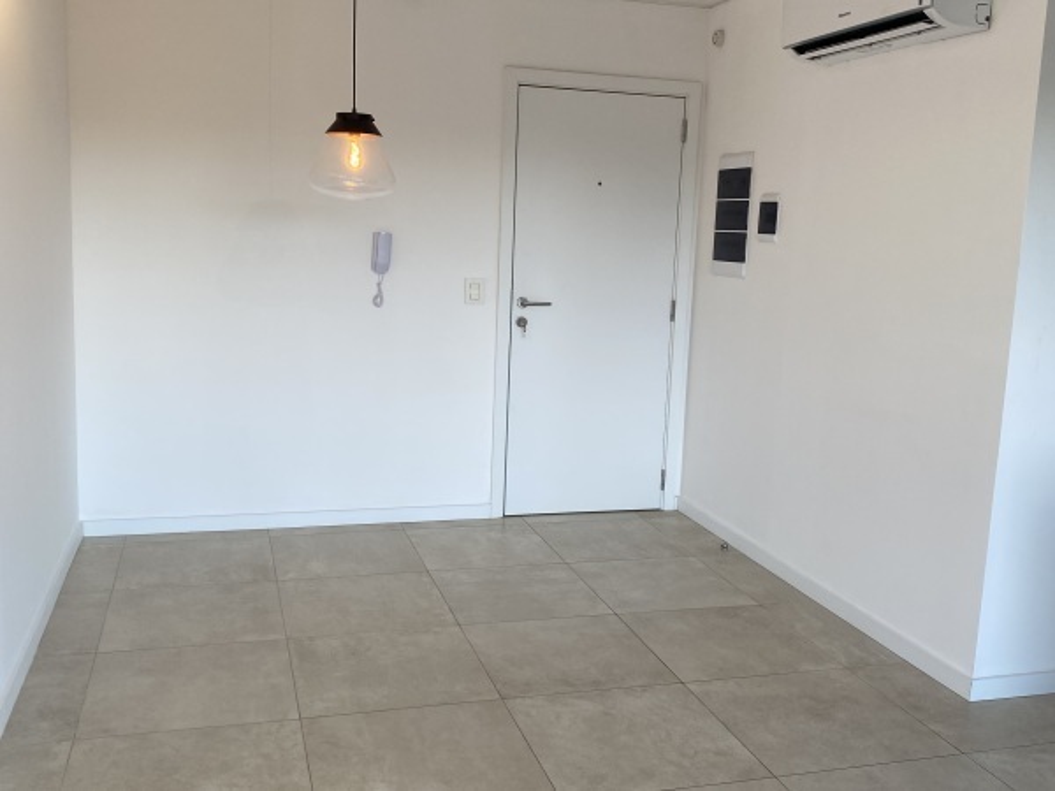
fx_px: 792
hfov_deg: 67.3
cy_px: 396
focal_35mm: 26
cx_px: 528
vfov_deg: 53.1
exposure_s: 1/175
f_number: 1.8
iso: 32
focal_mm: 4.25
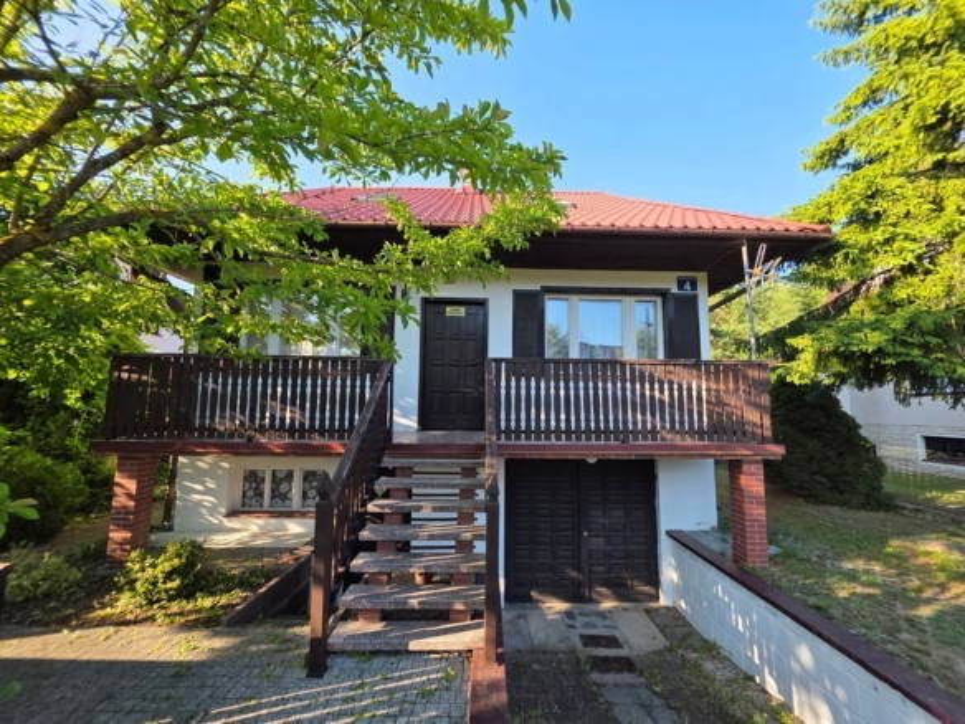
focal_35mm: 13
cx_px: 482
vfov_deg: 89.9
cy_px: 362
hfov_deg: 106.2
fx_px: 362
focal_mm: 2.2
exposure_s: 1/417
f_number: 1.9
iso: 40
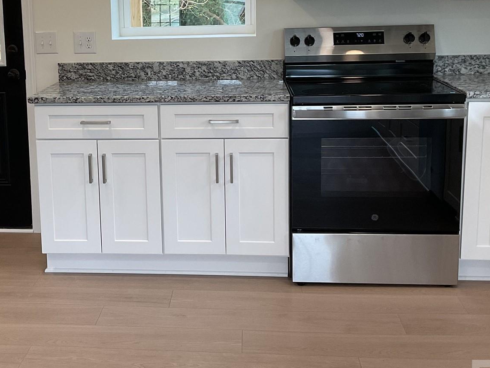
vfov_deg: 27.8
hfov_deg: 36.5
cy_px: 114
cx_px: 169
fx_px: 736
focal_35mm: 52
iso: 64
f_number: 1.8
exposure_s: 1/120
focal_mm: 3
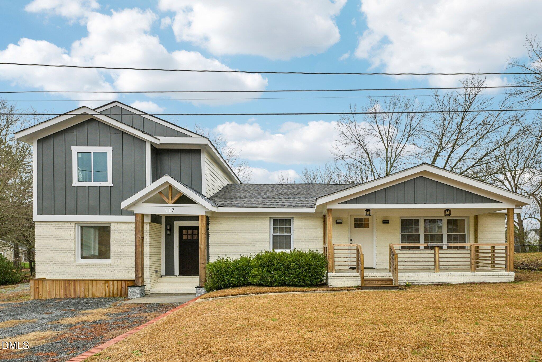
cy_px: 181
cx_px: 271
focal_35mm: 22
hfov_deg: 78.6
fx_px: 331
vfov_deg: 57.2
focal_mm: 22
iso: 200
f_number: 9
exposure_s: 1/80
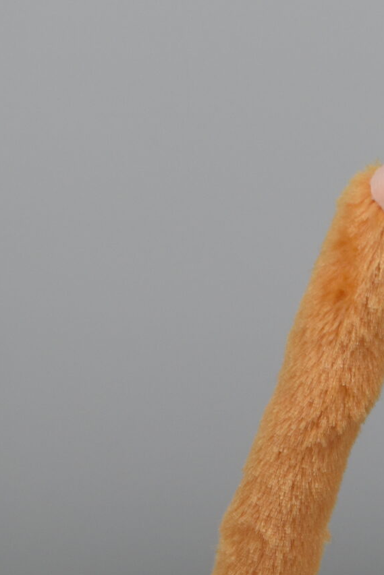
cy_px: 797
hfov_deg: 8.6
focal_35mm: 158
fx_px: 2519
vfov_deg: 12.5
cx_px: 444
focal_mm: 35
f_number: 8
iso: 200
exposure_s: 1/250
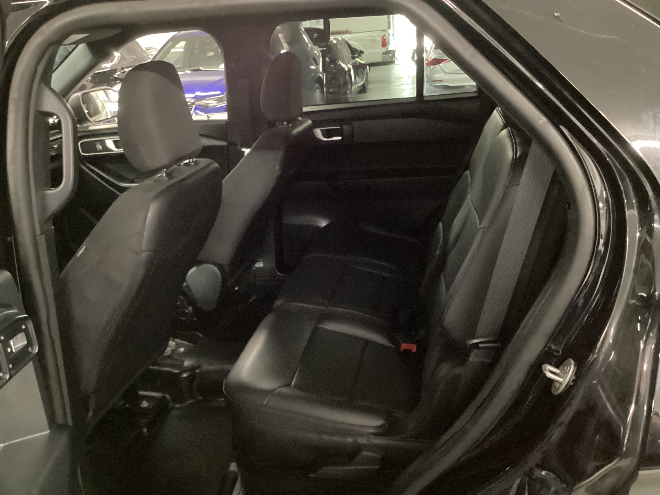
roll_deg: +4.2
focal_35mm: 31
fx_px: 591
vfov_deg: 45.4
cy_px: 248
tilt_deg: -22.2
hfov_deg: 58.4
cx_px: 330
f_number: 2.4
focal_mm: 3.3
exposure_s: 1/17
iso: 800
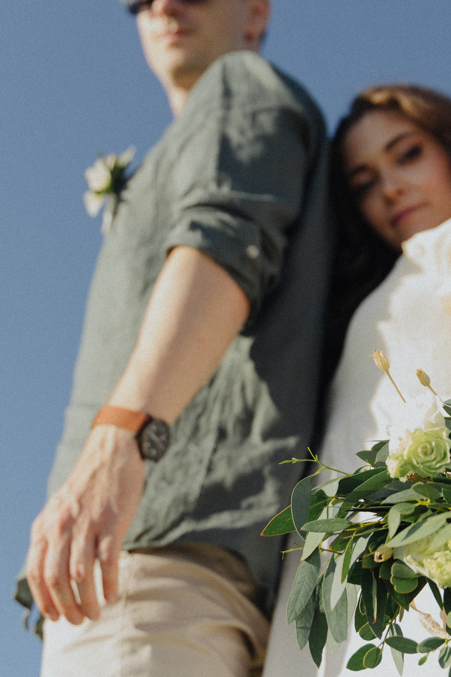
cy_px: 317
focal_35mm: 78
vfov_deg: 26.0
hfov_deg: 17.4
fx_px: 1465
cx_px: 346
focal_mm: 40
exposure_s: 1/500
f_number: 2.8
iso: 50
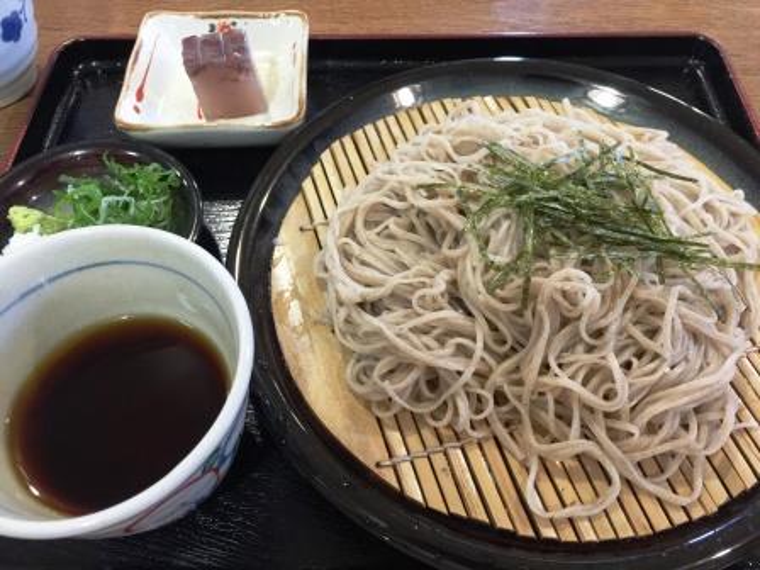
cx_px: 380
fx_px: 637
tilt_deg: -56.3
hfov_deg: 61.7
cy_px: 285
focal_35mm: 29
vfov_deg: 48.2
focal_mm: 4.15
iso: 125
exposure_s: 1/15
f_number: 2.2
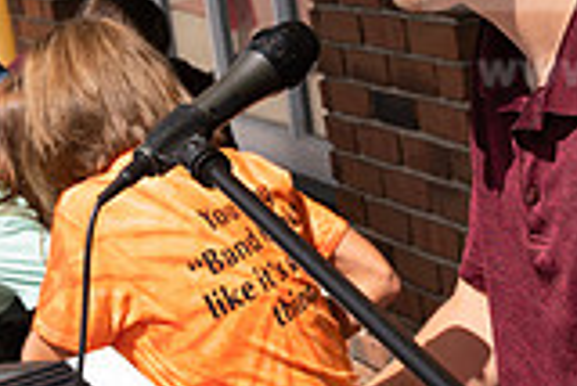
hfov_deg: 14.8
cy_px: 146
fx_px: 2214
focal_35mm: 138
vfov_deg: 10.0
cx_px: 314
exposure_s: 1/400
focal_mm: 38
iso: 125
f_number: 6.3
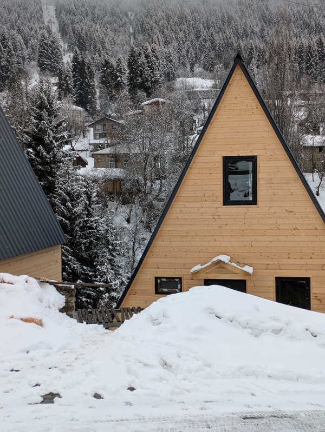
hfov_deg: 28.6
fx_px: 638
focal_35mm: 51
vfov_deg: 37.5
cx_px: 162
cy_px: 216
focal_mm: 5.43
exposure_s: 1/760
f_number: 1.89
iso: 43
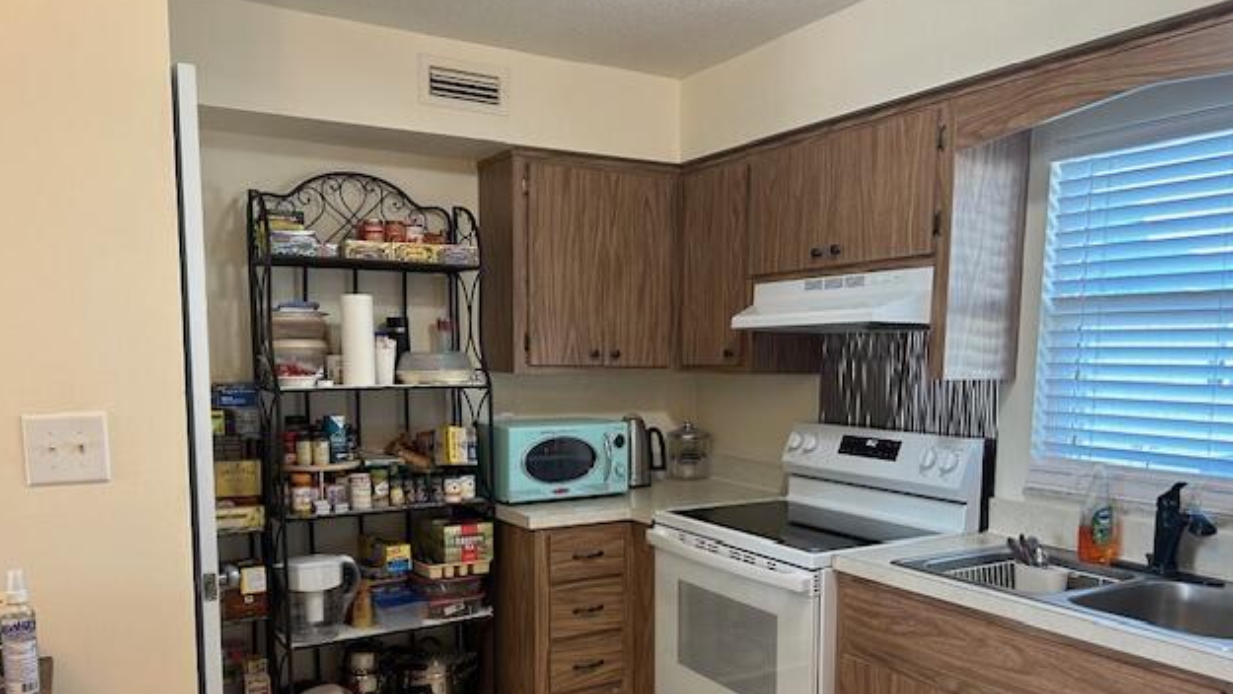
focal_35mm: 29
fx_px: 948
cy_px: 463
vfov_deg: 39.7
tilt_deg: -6.3
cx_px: 619
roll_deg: -0.2
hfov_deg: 66.0
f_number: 1.5
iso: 125
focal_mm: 5.7
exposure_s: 1/60
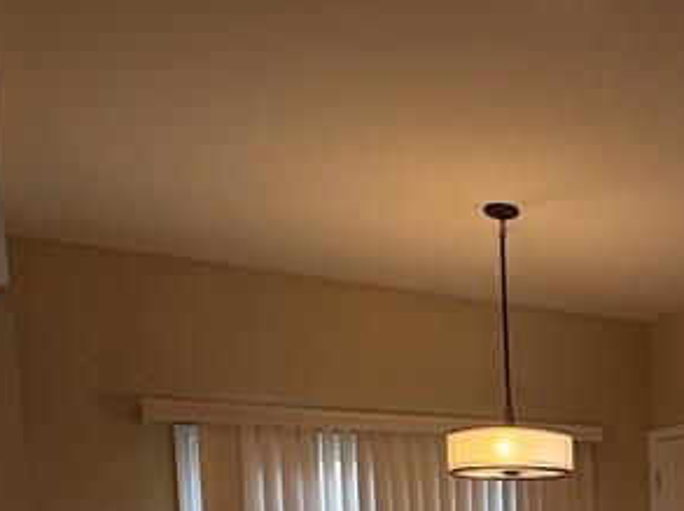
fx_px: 967
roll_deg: +0.5
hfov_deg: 33.4
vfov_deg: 26.4
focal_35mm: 49
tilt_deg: -4.1
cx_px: 770
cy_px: 611
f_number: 2.2
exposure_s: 1/120
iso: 100
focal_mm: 2.22
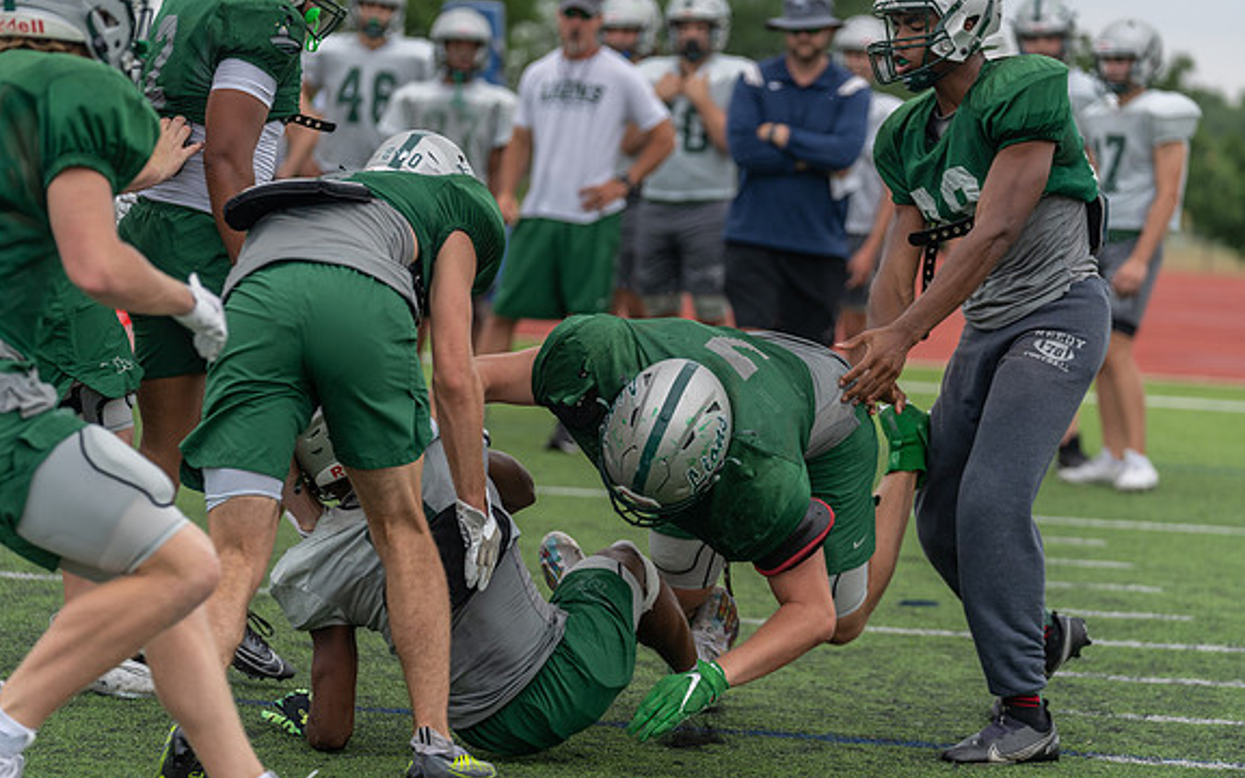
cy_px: 364
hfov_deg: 13.2
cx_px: 620
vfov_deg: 8.2
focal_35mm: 159
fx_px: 5395
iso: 200
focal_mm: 155
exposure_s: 1/1250
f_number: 3.5
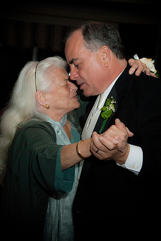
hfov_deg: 11.4
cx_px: 80
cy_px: 120
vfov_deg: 17.0
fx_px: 803
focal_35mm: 120
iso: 800
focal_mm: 80
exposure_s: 1/80
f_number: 5.3
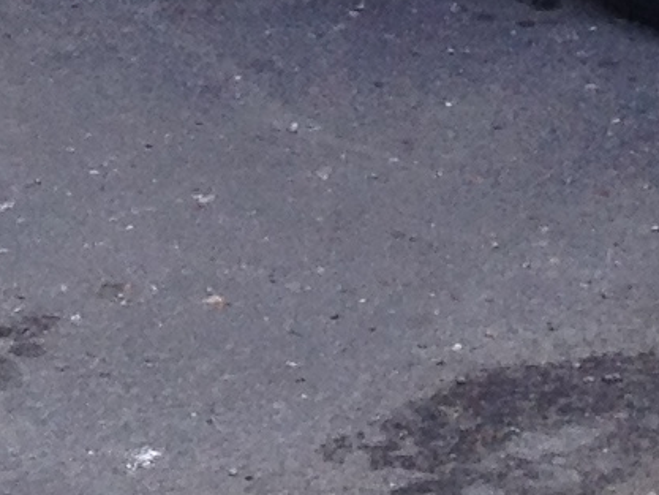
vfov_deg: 5.1
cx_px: 1043
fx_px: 5218
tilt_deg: -5.7
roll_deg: +2.2
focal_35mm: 274
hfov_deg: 7.1
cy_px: -1033
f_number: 2.4
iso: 50
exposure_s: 1/268
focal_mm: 4.28
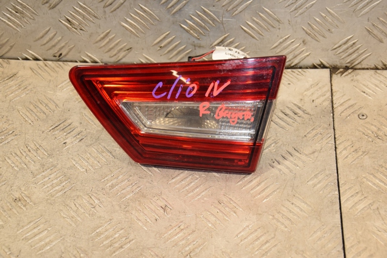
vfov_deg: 18.2
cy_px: 129
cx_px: 194
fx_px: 806
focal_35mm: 75
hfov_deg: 27.0
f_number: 5.6
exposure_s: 1/200
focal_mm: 50
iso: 800
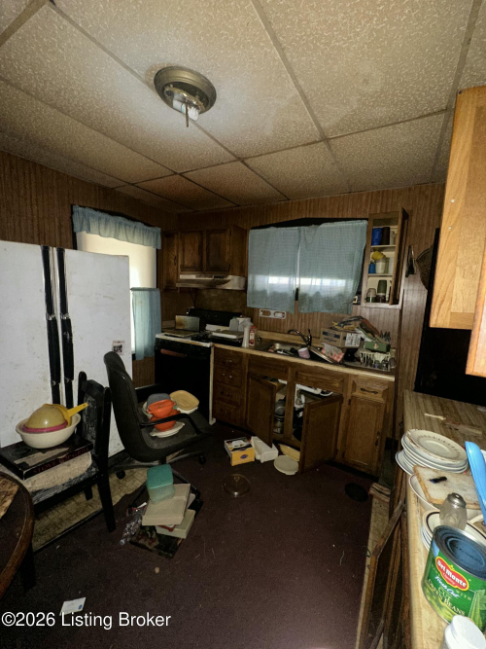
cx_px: 243
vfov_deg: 102.1
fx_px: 262
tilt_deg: -7.3
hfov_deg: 85.7
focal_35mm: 14
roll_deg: -2.2
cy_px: 324
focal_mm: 2.22
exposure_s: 1/16
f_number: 2.2
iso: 320
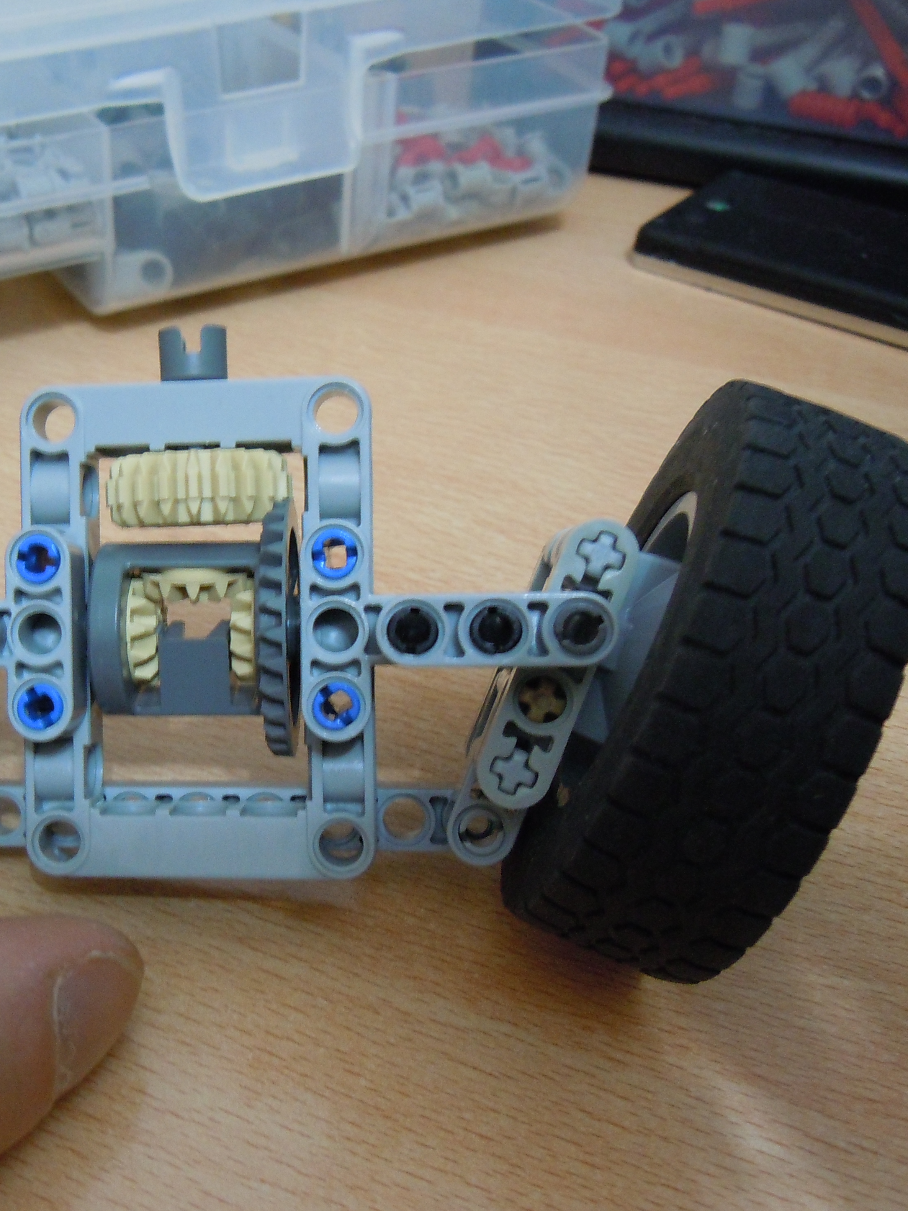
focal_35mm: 41
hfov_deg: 33.9
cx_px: 164
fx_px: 1434
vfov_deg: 45.8
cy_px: 607
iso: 400
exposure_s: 1/8
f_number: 3.5
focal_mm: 5.4
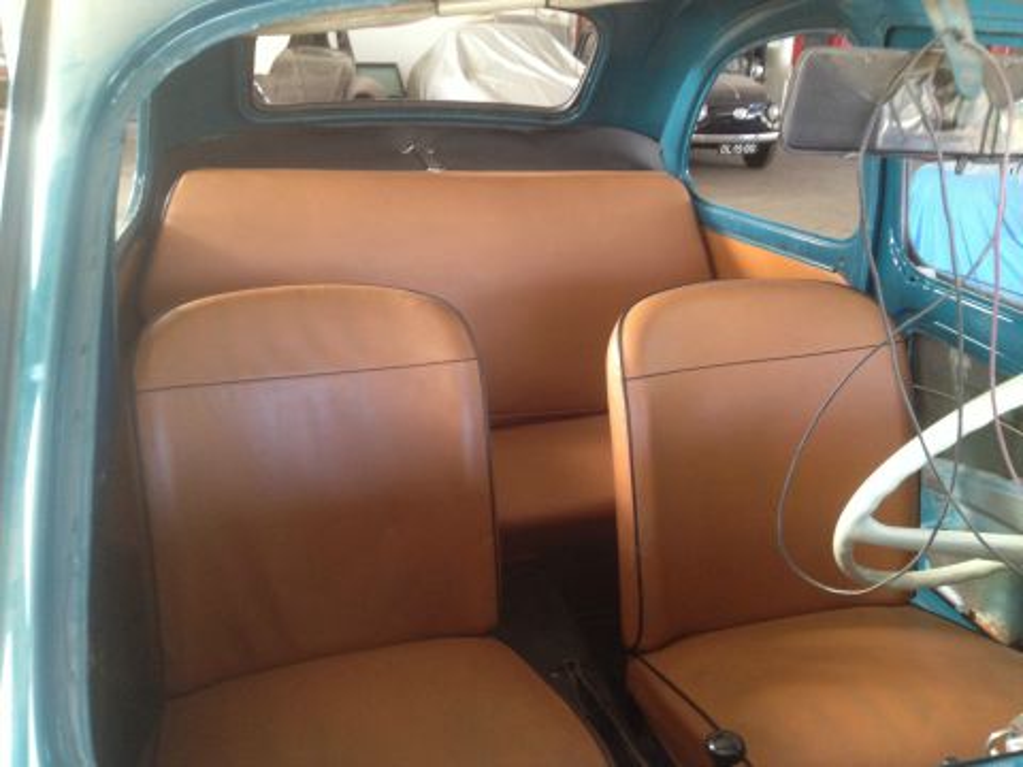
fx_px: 1034
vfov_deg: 40.7
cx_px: 512
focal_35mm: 35
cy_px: 384
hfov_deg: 52.6
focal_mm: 4.28
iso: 160
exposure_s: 1/20
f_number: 2.4
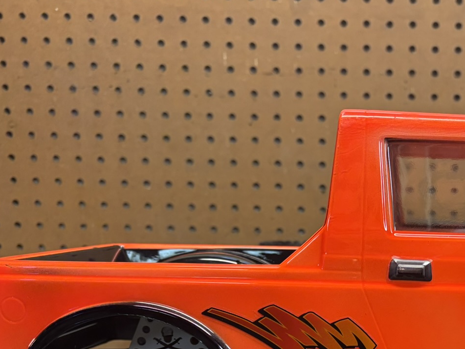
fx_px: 752
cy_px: 356
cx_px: 443
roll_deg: -0.5
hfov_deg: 32.2
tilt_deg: -12.5
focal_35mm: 56
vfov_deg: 24.8
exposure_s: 1/60
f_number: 1.6
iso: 200
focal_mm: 5.96
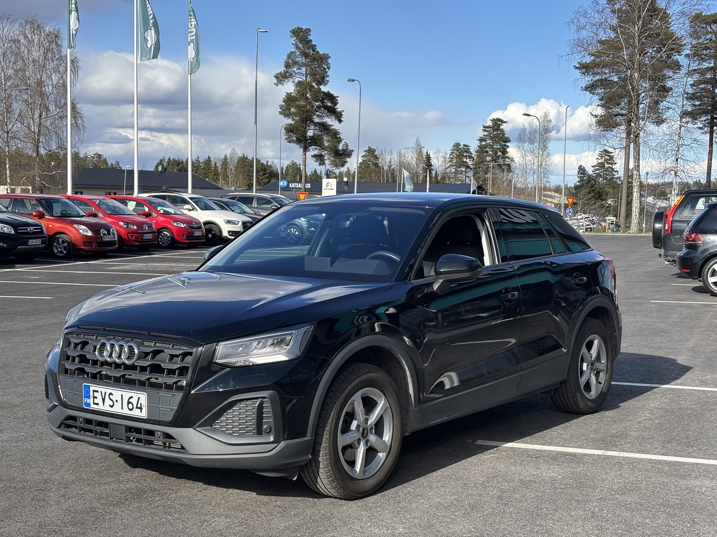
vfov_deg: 28.0
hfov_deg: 36.8
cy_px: 268
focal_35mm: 52
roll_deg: -0.8
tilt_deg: -3.5
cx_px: 358
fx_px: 1077
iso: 32
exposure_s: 1/1812
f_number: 1.6
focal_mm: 5.96
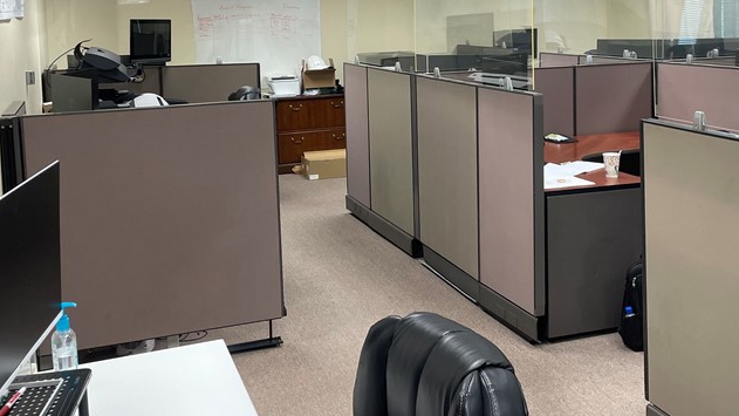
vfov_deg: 25.7
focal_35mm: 46
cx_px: 444
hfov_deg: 44.3
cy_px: 103
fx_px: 901
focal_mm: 4.2
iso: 125
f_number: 1.6
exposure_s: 1/120
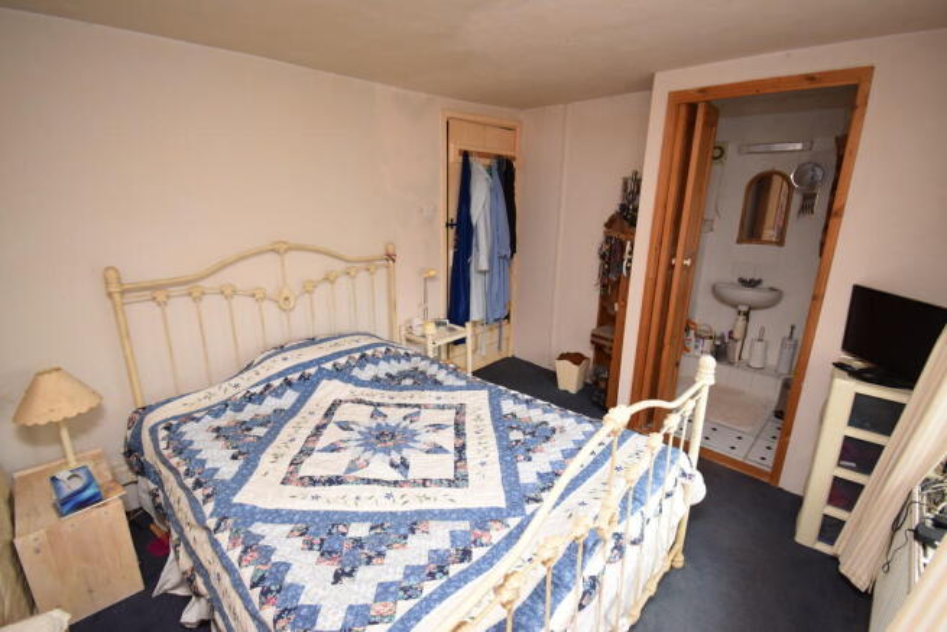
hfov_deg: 100.4
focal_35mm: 15
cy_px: 316
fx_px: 395
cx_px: 474
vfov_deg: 77.4
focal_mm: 10
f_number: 5.6
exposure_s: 1/100
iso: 800
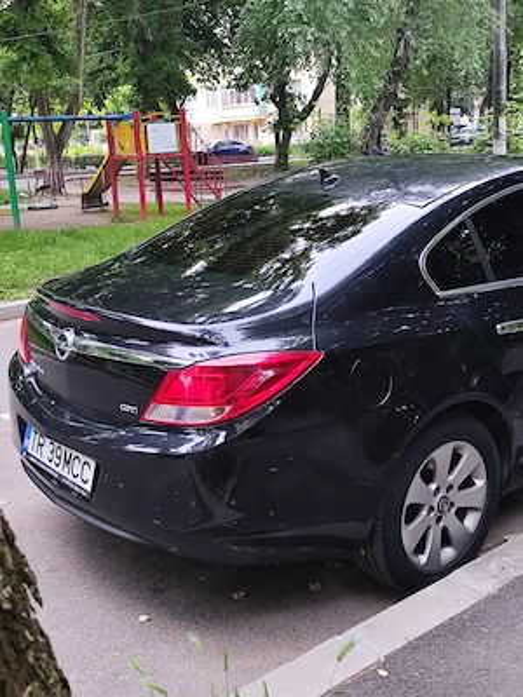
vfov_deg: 47.9
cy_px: 348
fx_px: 786
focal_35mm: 39
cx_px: 262
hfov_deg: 36.8
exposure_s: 1/33.3
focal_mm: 6.14
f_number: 1.65
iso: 500
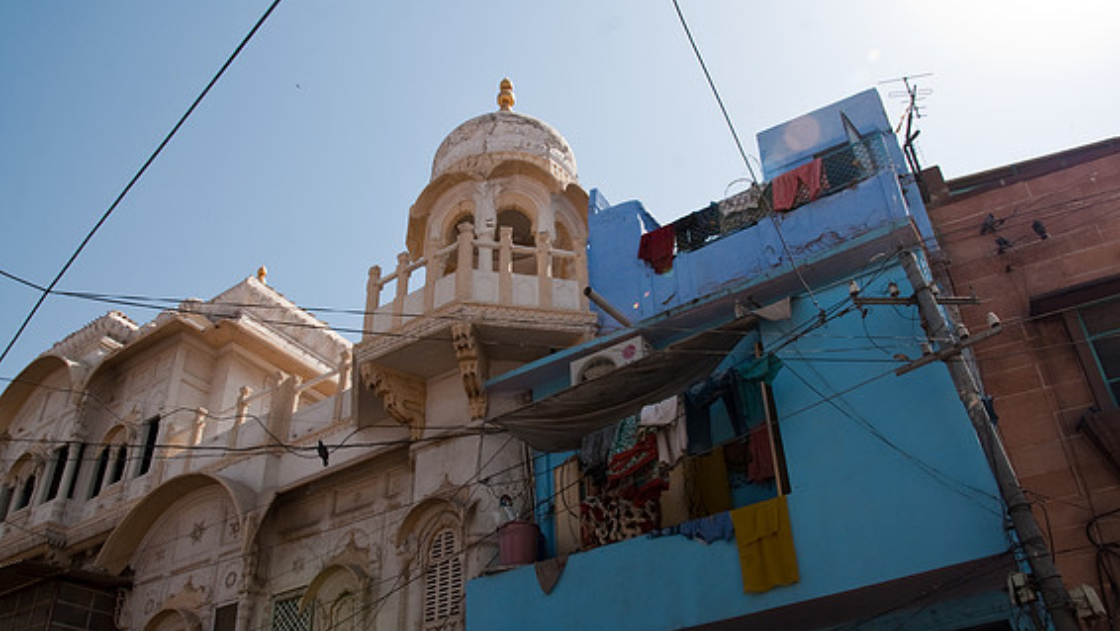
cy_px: 372
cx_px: 568
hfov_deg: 66.0
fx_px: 862
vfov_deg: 40.1
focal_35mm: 29
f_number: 8
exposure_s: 1/250
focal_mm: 18
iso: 100
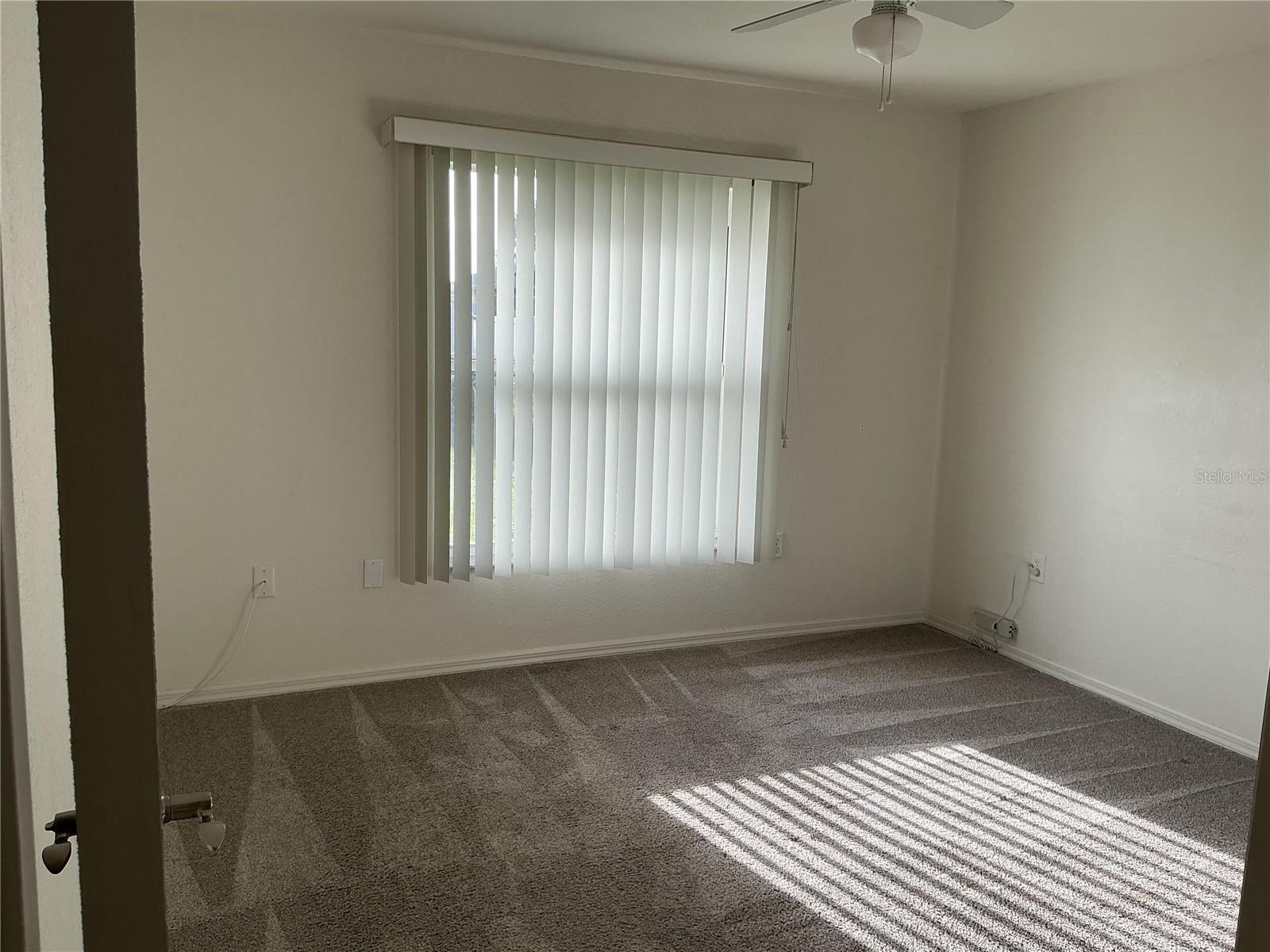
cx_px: 635
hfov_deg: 61.7
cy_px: 476
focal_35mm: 29
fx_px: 1064
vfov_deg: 48.2
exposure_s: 1/270
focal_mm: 3
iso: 25
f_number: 1.8
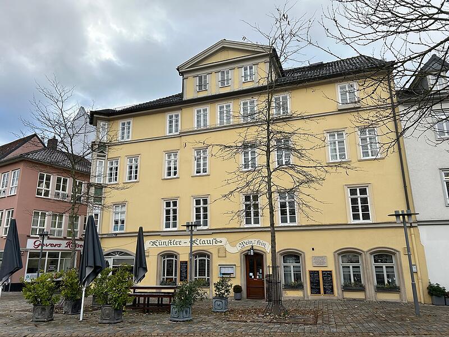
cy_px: 168
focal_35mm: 26
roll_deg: +0.8
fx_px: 337
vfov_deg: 53.1
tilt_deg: +15.1
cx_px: 224
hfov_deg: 67.3
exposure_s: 1/1377
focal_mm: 5.7
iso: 50
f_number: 1.5
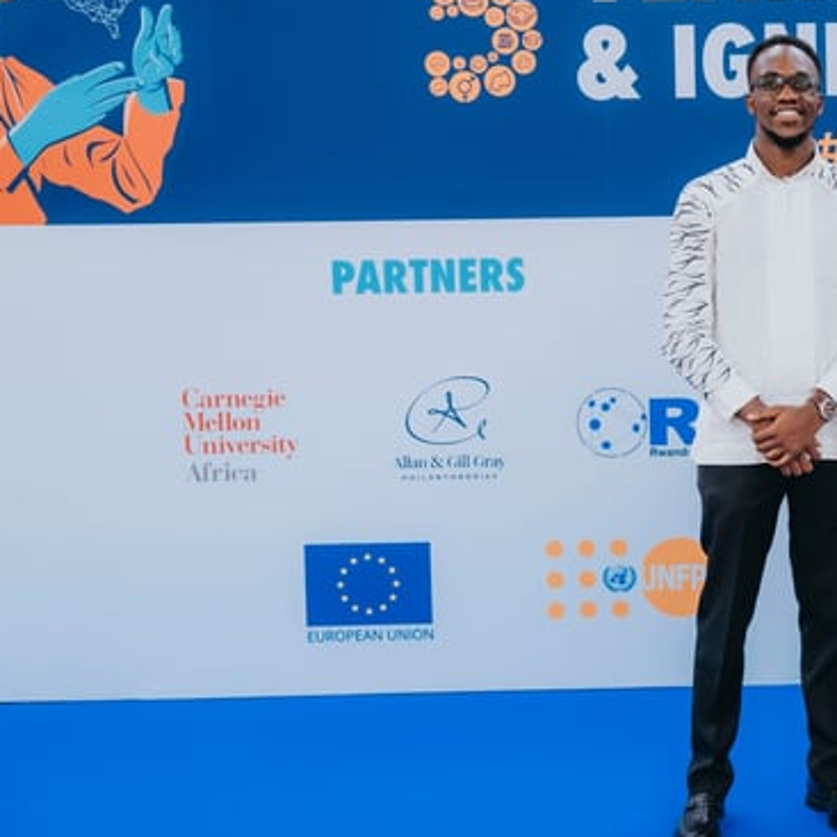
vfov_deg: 26.8
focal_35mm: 64
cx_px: 851
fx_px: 1751
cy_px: 339
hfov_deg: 25.5
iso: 1250
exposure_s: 1/40
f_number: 3.2
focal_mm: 36
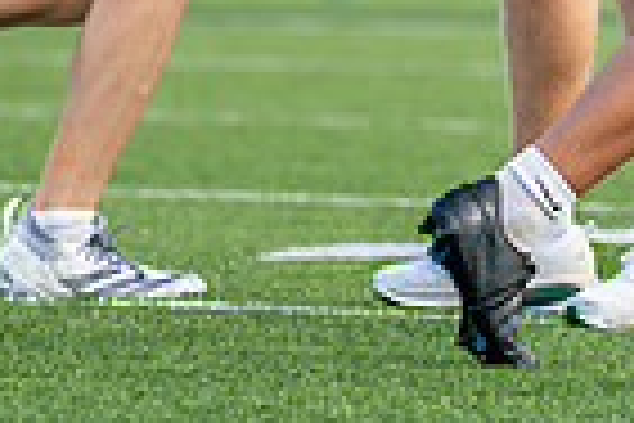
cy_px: -479
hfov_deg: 2.4
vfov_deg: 1.6
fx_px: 15338
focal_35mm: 871
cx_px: 555
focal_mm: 154
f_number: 2.8
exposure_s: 1/1600
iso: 500
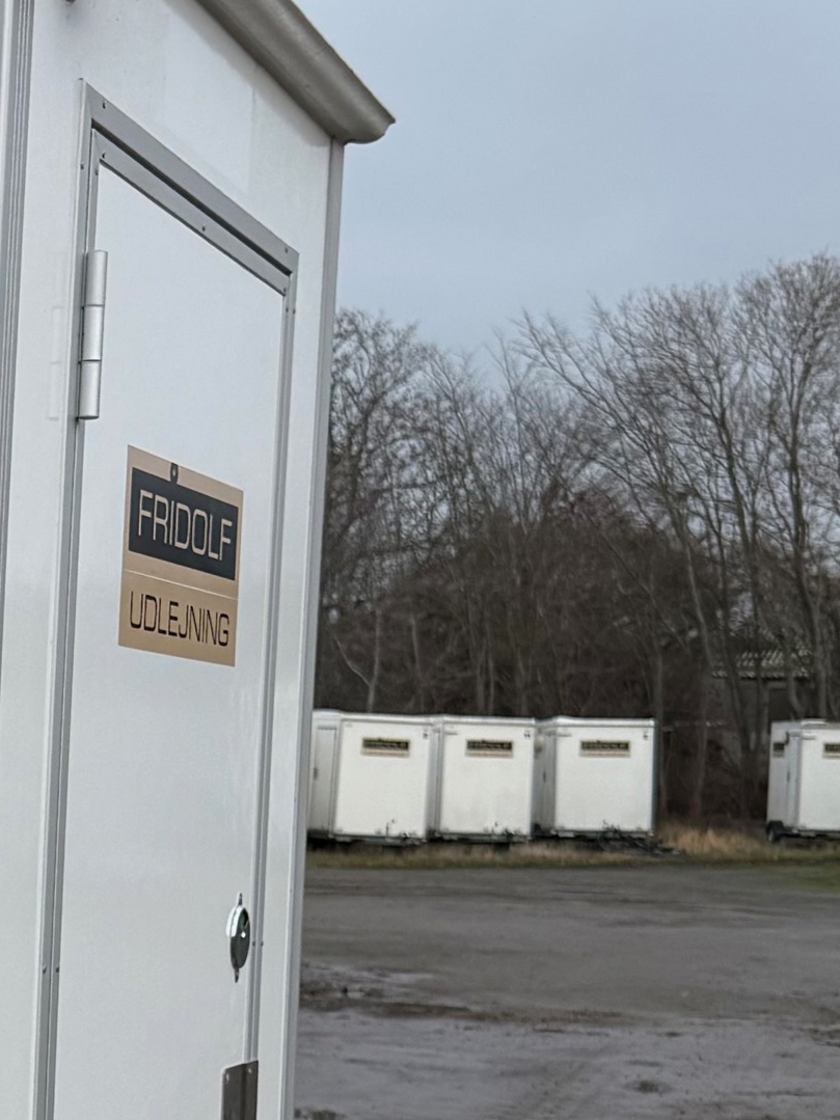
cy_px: 900
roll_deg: -1.0
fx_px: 2880
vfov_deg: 21.7
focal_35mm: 89
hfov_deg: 15.2
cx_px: -480
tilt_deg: -2.1
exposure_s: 1/1211
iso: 80
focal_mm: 6.76
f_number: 1.78
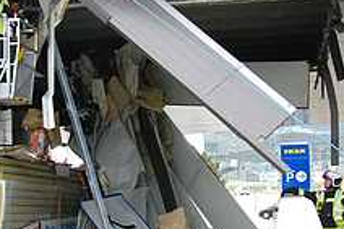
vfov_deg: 16.8
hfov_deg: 25.0
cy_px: 147
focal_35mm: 81
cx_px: 144
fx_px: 773
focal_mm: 24
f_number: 7.1
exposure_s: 1/200
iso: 1250
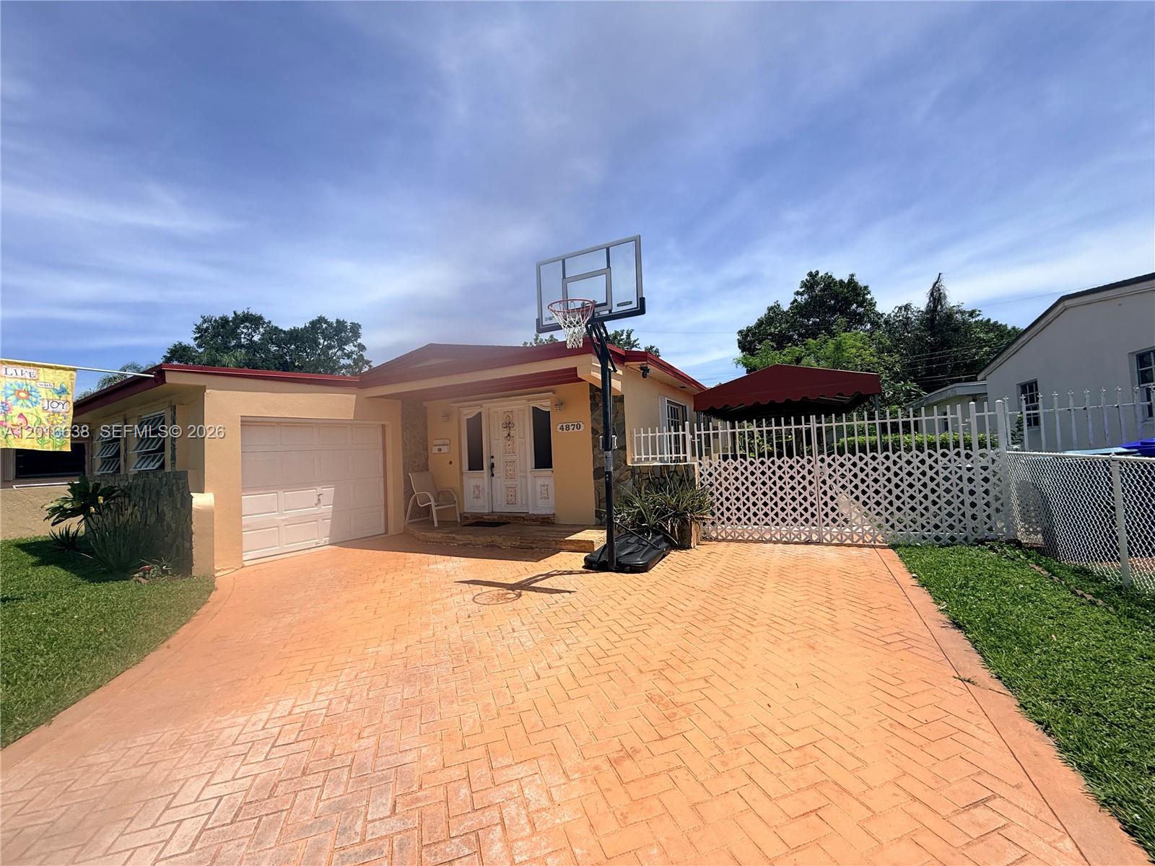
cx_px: 578
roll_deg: +3.3
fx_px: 467
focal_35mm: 14
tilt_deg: +3.8
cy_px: 433
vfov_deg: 85.7
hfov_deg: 102.1
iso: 50
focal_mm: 2.22
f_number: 2.2
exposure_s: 1/2506
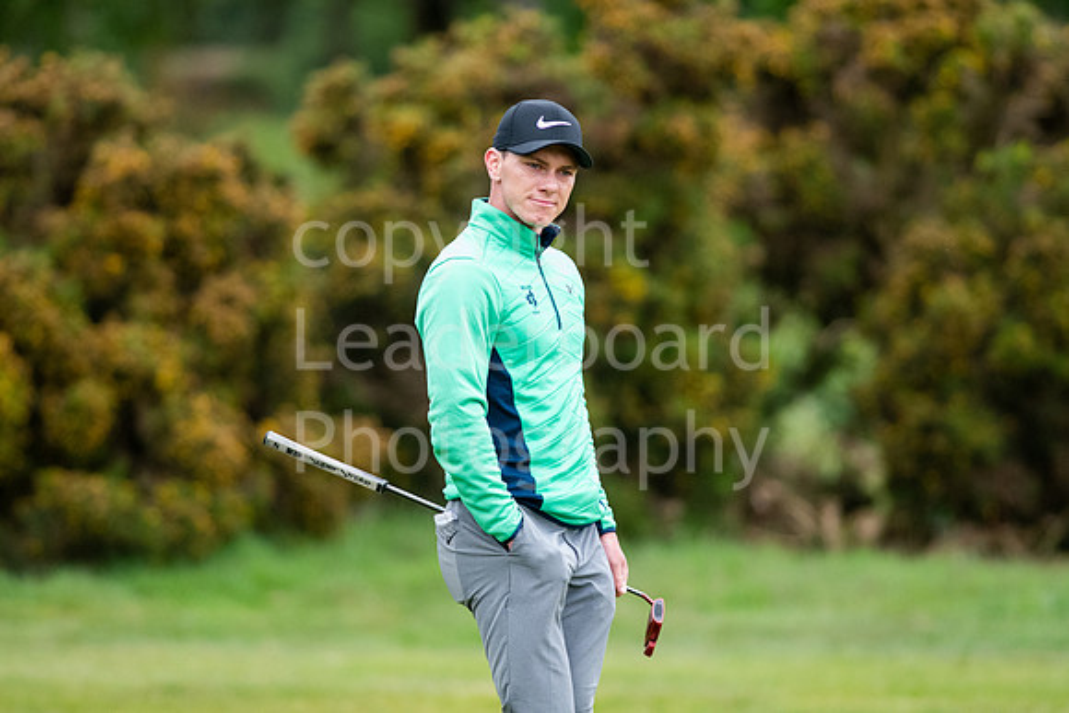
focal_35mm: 450
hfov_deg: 4.6
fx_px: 13365
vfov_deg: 3.1
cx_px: 534
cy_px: 356
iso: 2000
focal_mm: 300
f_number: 4
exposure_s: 1/1250
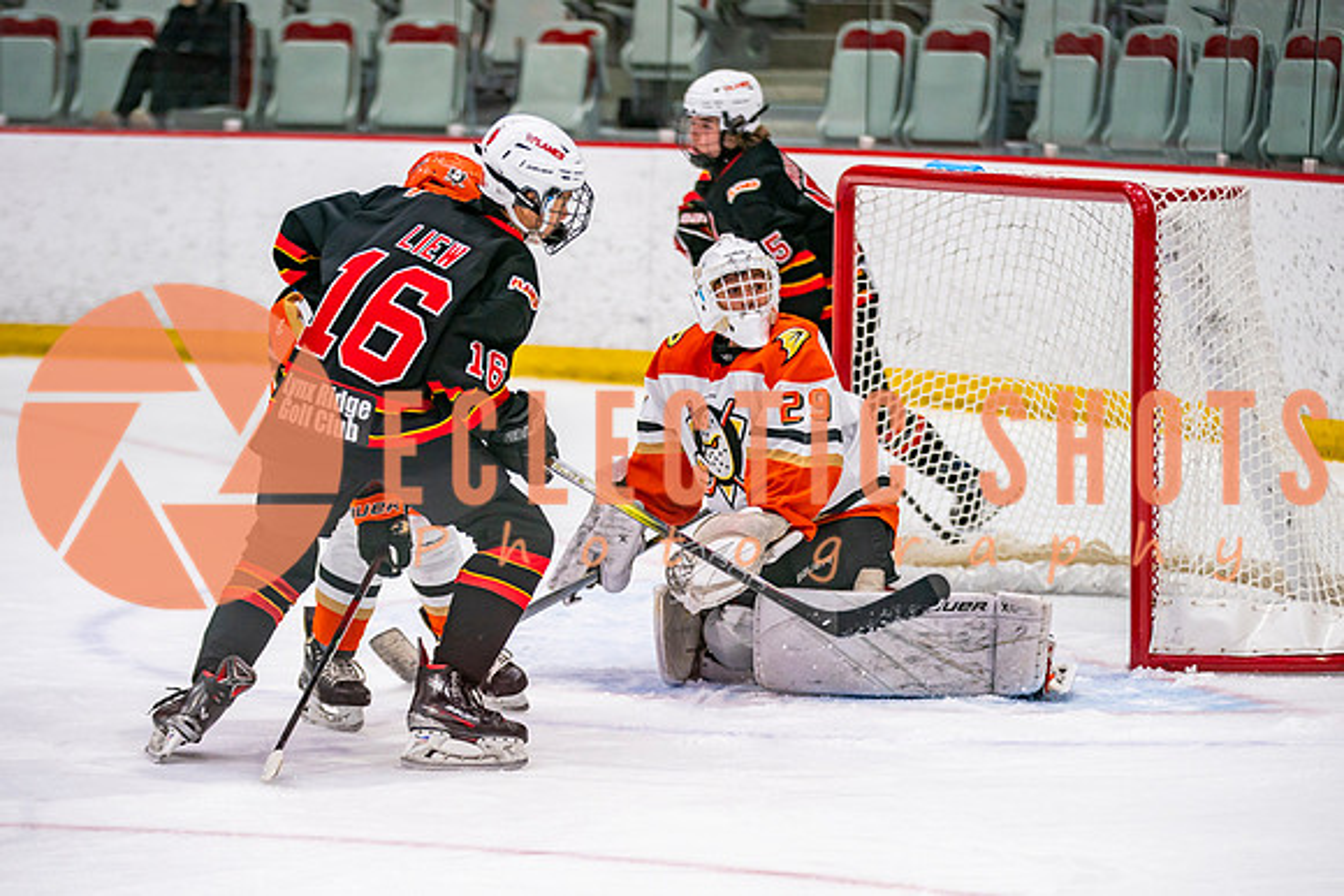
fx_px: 6071
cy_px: 560
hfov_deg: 12.6
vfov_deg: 8.4
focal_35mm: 163
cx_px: 654
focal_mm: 130
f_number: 2.8
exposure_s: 1/640
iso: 1000
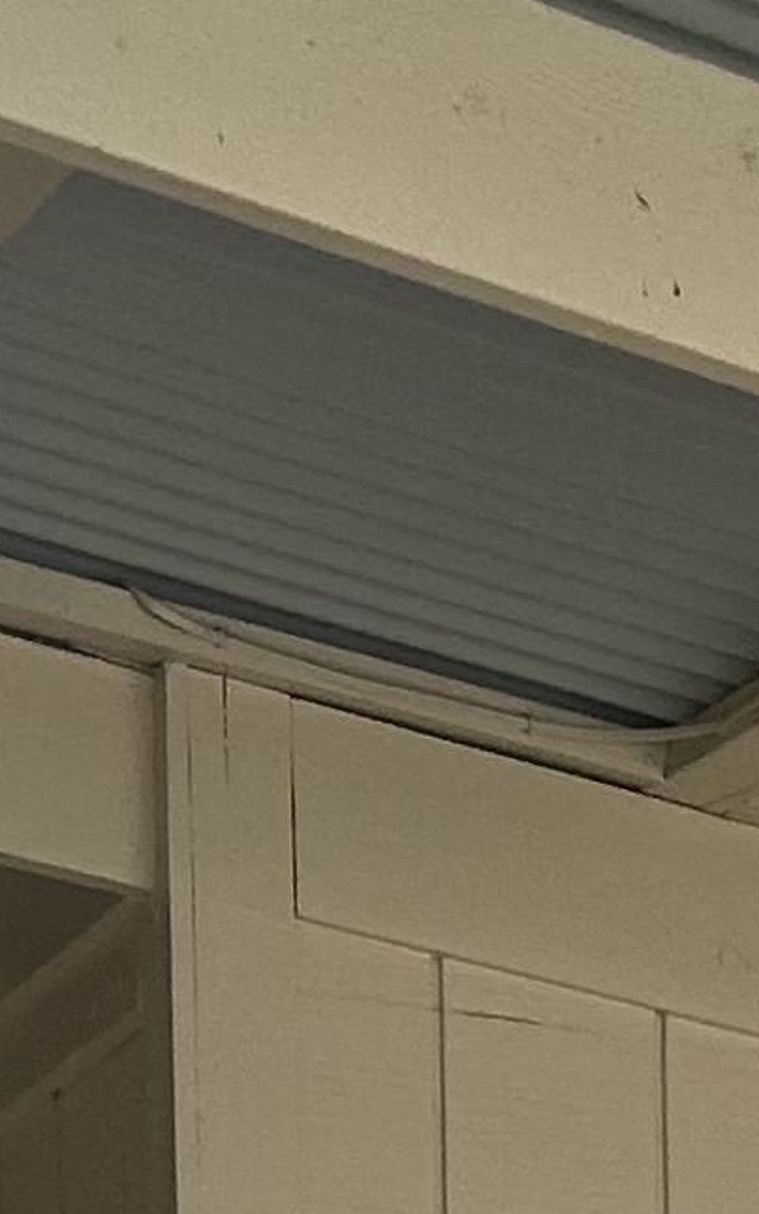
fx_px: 5690
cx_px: 2076
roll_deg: +0.5
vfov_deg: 11.0
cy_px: 2482
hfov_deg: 7.0
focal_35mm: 172
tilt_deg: -2.1
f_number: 1.5
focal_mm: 5.7
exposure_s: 1/121
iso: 80
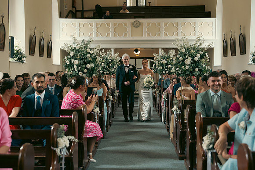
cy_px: 85
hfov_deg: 39.6
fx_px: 354
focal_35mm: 50
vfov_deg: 27.0
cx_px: 128
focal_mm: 50
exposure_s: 1/200
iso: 1250
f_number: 3.5
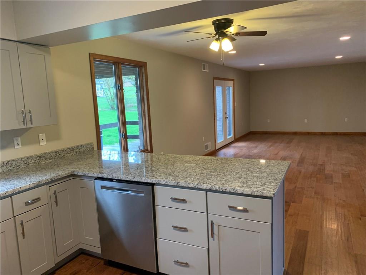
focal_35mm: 26
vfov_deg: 53.1
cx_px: 183
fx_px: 275
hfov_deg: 67.3
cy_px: 138
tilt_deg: -7.9
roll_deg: +3.0
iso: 250
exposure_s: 1/60
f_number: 1.8
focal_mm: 4.25
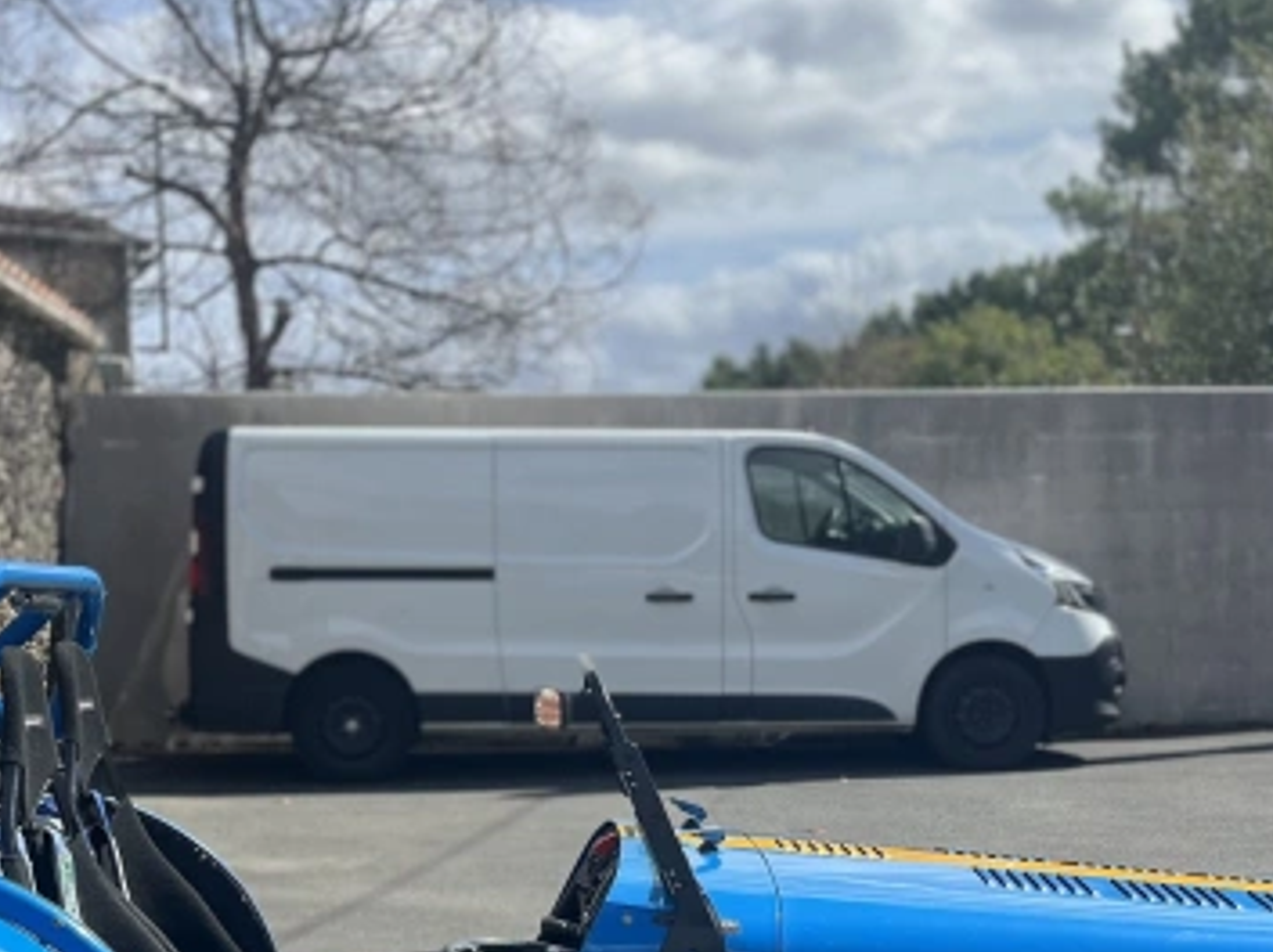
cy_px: 725
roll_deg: +0.2
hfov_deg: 32.7
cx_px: 660
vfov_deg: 24.5
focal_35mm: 59
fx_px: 2168
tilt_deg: -3.1
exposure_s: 1/3215
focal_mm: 5.1
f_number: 1.6
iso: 50
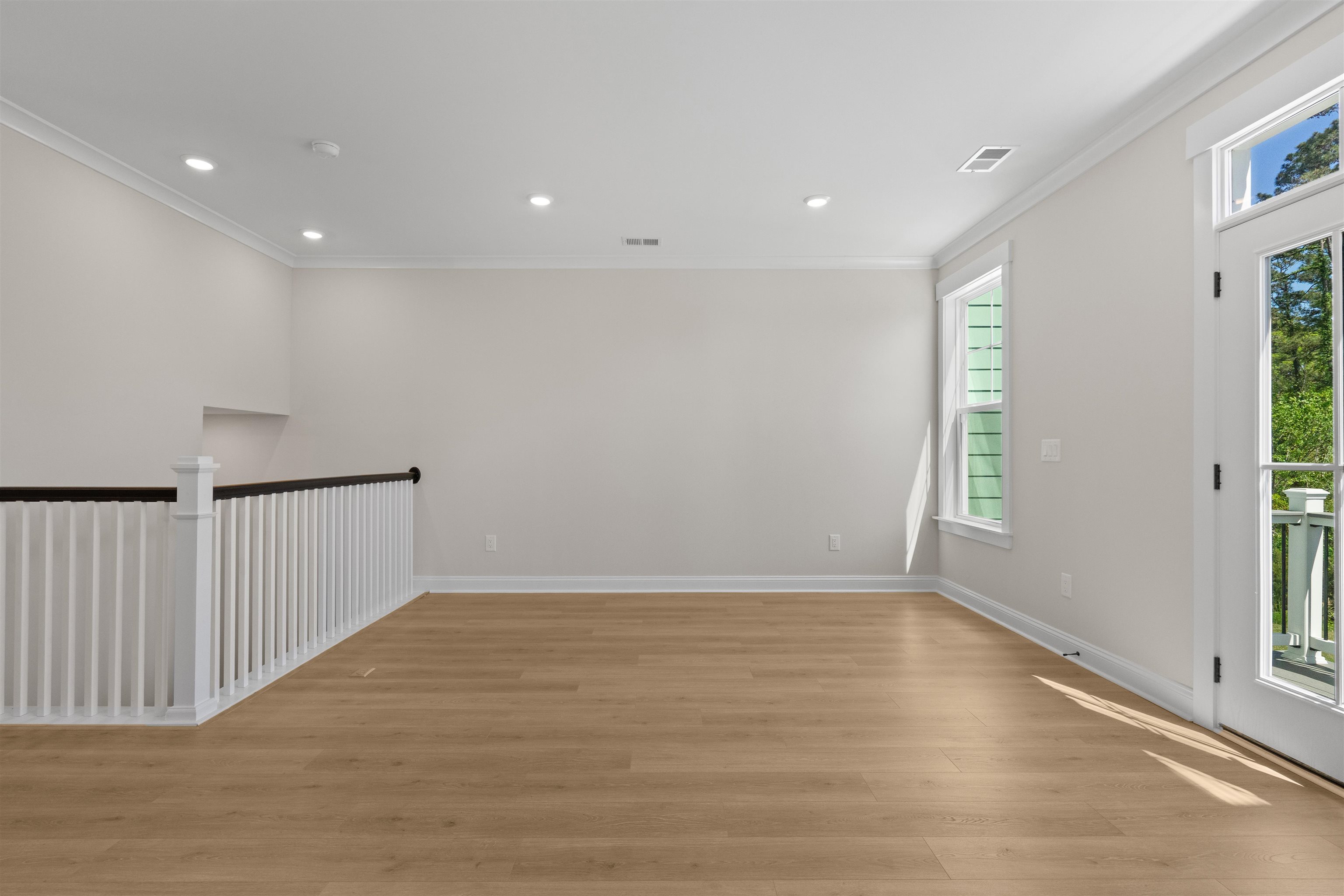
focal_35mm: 16
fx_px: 597
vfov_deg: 73.7
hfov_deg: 96.7
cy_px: 448
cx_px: 672
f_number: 8
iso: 800
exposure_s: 1/60
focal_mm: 16
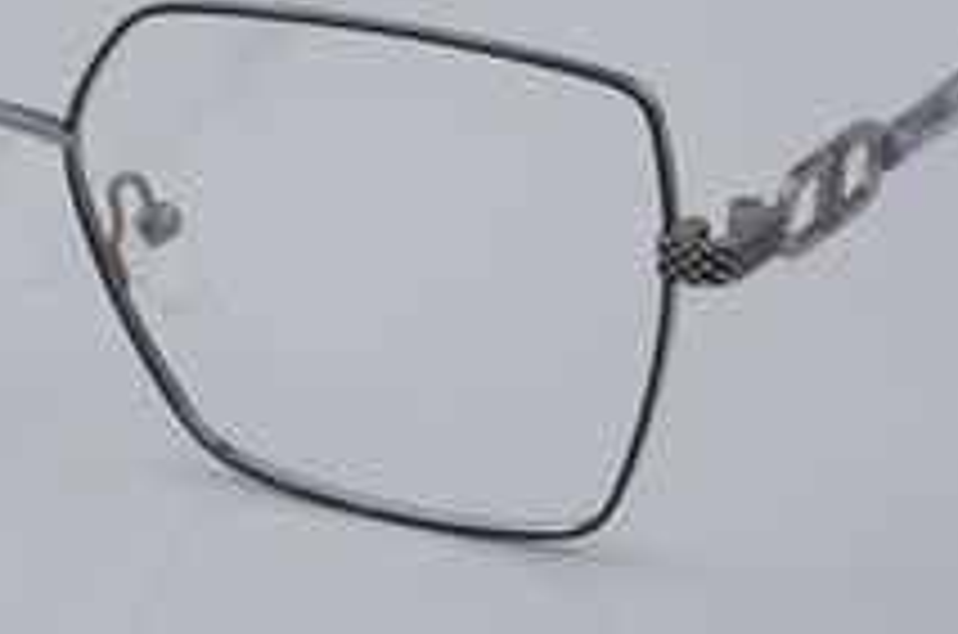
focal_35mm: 141
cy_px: 157
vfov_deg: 9.7
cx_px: 310
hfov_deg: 14.6
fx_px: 3744
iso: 100
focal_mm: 50
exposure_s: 1/4
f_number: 32
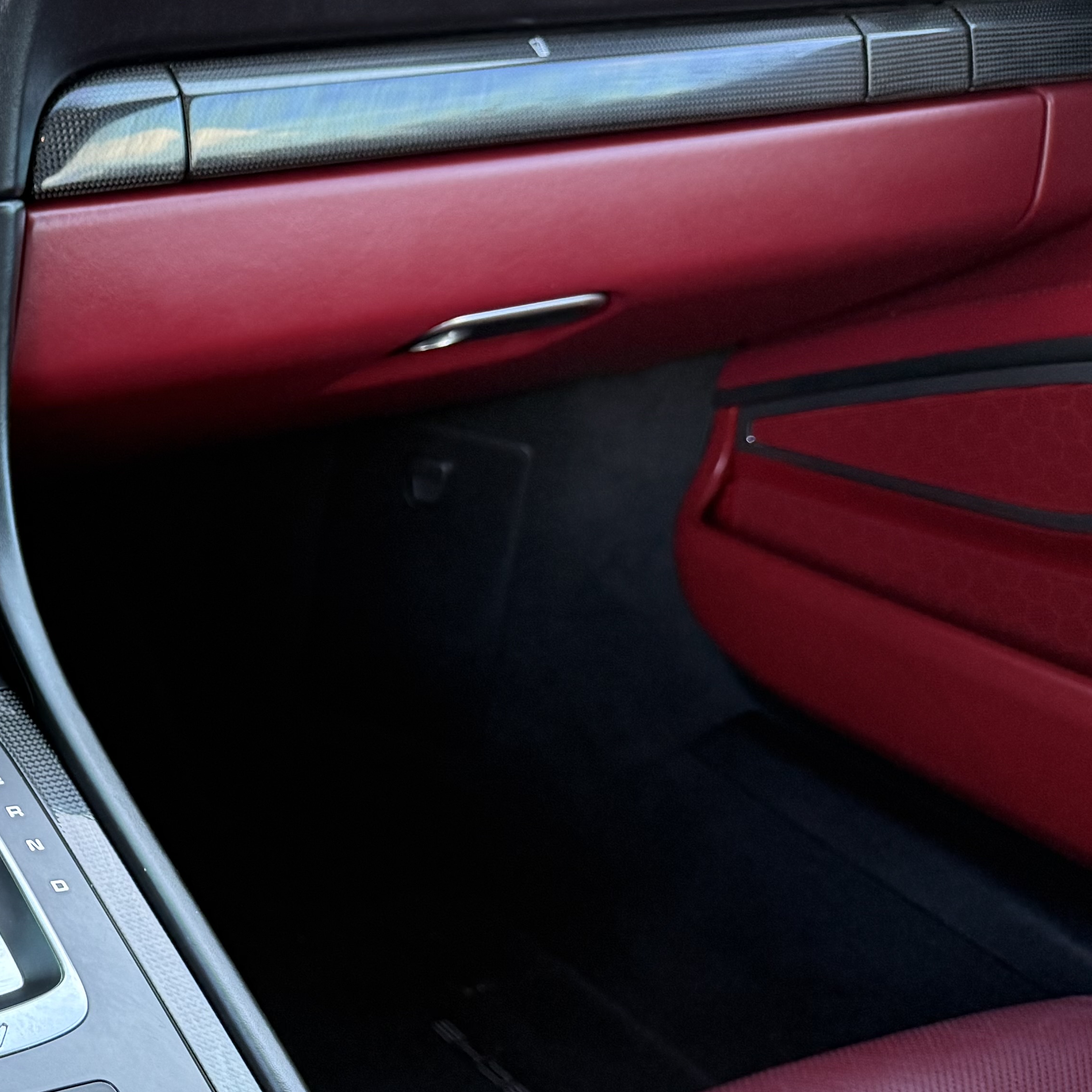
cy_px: 641
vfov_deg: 32.1
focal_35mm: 53
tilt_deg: -25.2
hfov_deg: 27.6
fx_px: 1892
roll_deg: +0.0
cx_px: -269
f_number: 1.78
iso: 250
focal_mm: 6.76
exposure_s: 1/60
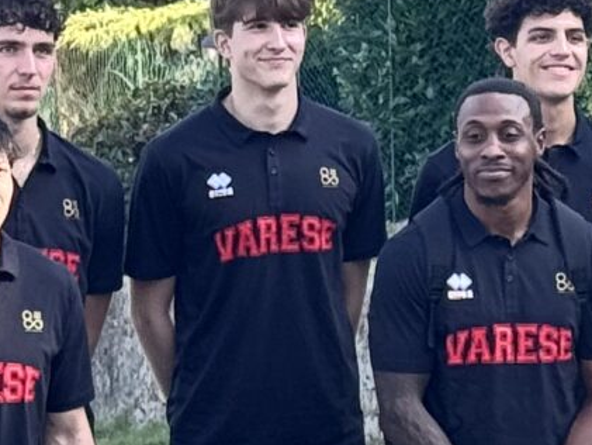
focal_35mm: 292
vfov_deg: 5.1
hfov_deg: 6.8
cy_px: 30
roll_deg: -0.6
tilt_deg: -8.5
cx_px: 328
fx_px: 4995
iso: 64
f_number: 1.78
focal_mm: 6.76
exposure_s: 1/685
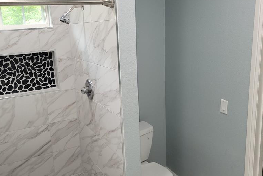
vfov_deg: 36.9
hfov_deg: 53.0
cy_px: 94
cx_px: 117
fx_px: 263
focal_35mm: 36
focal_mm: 5.4
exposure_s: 1/60
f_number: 1.8
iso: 100
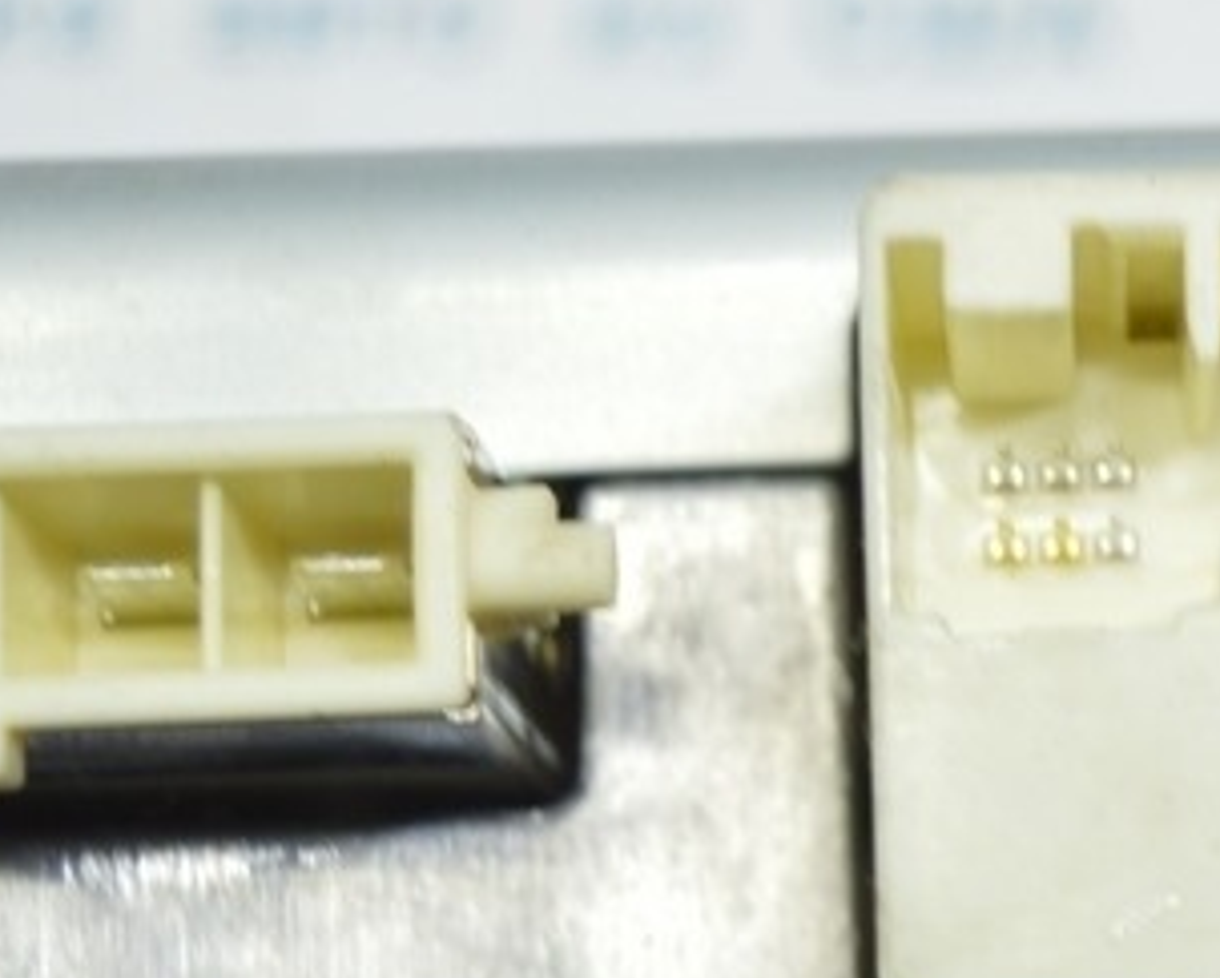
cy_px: 855
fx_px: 4807
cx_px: 1188
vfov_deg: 11.6
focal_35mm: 133
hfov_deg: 14.3
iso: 400
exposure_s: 1/40
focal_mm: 28
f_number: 4.2
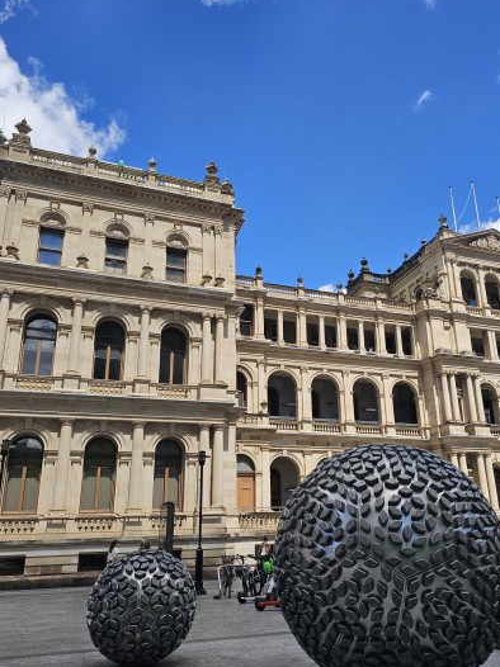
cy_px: 359
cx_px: 284
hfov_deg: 49.6
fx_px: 540
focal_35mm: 28
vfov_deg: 63.4
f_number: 1.7
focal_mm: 6.3
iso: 10
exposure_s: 1/742
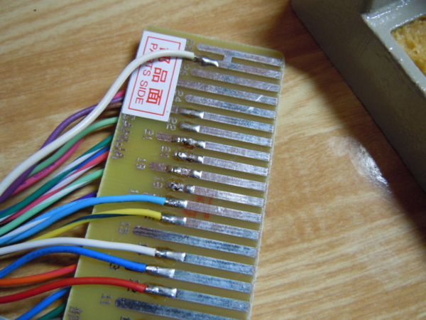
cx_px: 213
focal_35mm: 30
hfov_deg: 60.0
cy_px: 160
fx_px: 369
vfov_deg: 46.8
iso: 400
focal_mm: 5.4
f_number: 3.5
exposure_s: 1/40
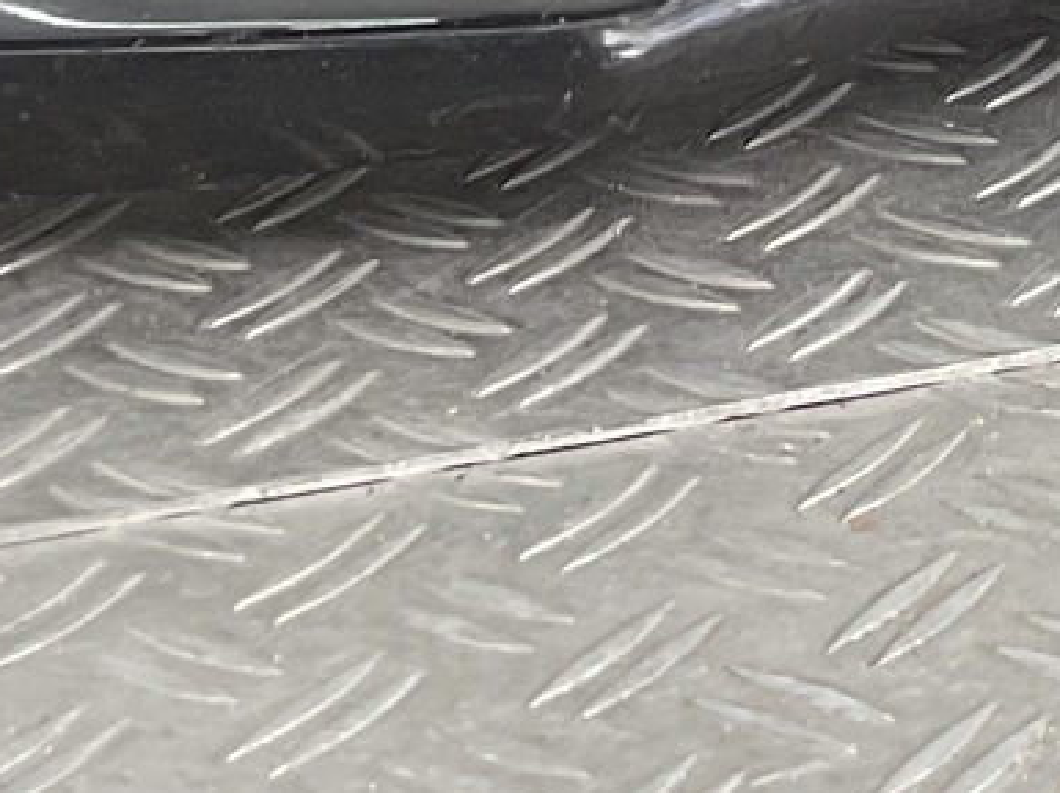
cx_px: 1203
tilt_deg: -10.8
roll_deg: +4.8
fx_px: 4650
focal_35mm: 152
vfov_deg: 9.0
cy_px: -964
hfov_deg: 12.7
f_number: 1.8
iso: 25
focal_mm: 3
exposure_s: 1/100
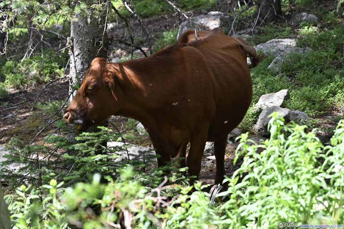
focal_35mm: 120
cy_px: 114
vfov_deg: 11.4
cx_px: 172
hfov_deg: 17.1
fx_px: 1146
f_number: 4
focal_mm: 120
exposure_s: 1/125
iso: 72
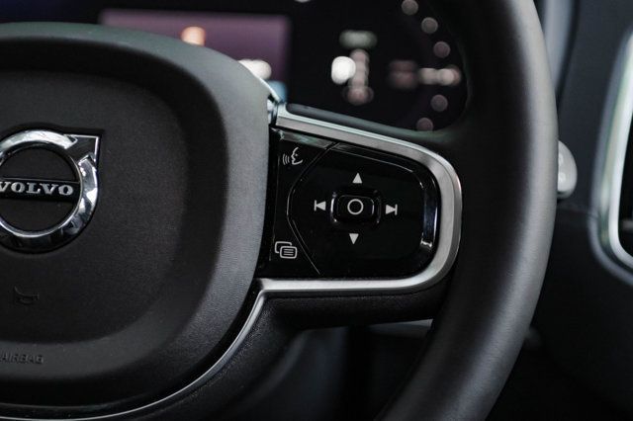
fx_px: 1845
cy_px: 210
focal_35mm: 105
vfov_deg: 13.0
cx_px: 316
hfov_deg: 19.5
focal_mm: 70
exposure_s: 1/320
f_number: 3.5
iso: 3200
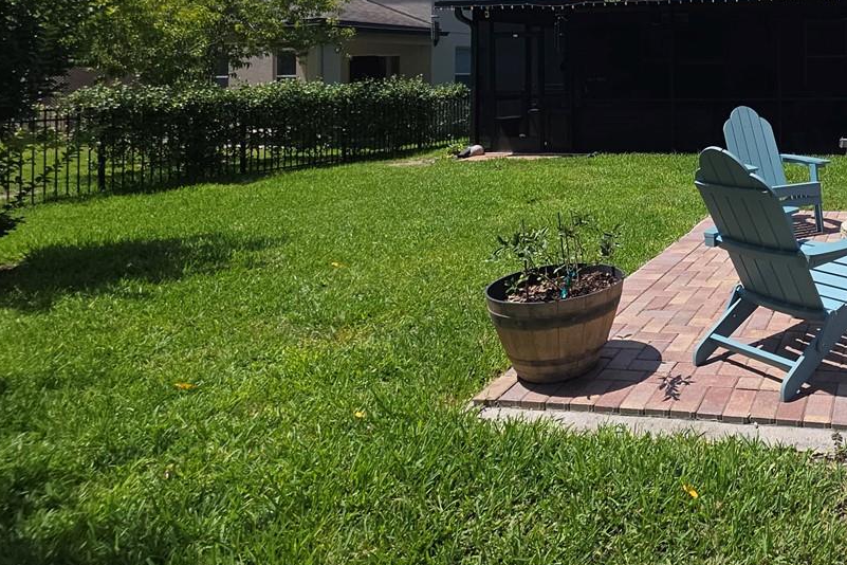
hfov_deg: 57.2
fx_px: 635
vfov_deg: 44.0
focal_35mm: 27
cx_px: 773
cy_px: 65
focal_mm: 2.2
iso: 20
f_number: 1.9
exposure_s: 1/1332
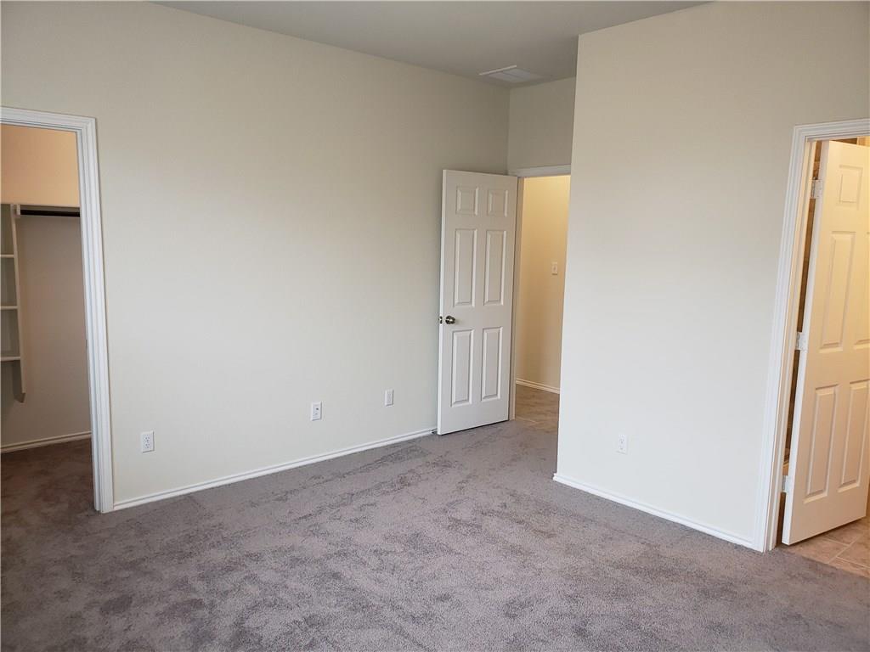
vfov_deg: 53.1
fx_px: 653
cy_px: 326
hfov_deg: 67.3
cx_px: 435
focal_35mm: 26
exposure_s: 1/30
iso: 80
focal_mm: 4.3
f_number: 2.4
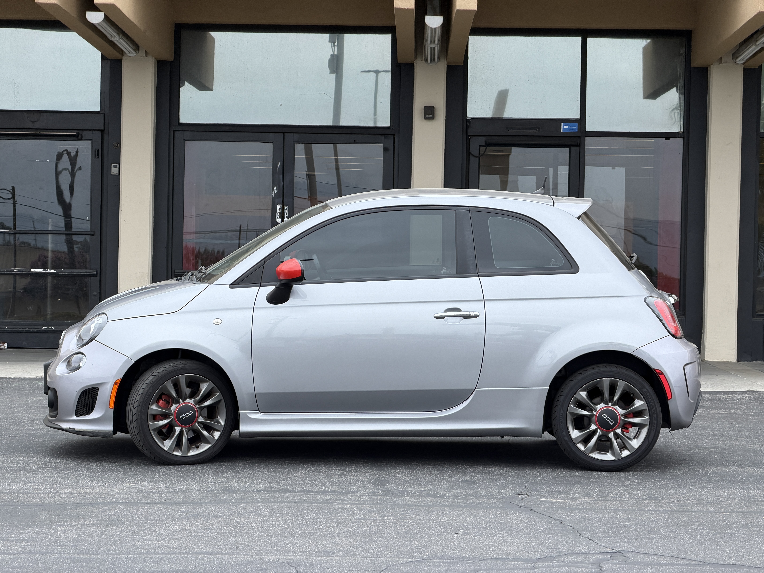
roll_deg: -1.1
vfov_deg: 14.8
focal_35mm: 100
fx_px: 2207
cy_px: 286
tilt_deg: -0.3
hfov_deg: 19.6
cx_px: 382
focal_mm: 16.89
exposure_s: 1/527
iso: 50
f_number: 2.8
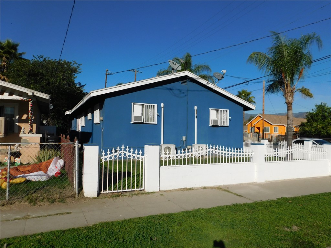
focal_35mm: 25
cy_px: 124
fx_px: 239
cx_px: 166
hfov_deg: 69.4
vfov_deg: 54.9
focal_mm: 4.5
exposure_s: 1/800
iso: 125
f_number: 6.2
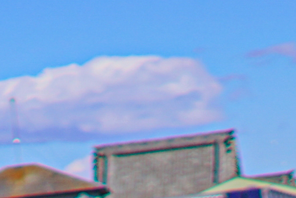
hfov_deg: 5.6
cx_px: -9
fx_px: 3001
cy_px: 655
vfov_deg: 3.6
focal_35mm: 365
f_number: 1.8
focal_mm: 50
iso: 100
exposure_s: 1/8000
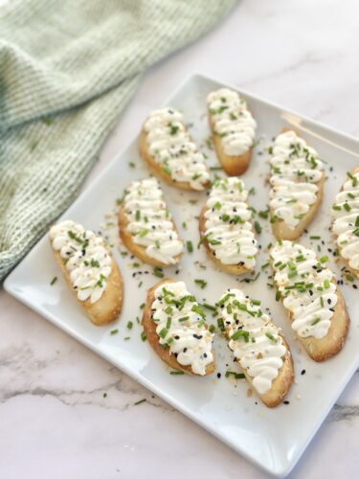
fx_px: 664
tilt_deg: -58.7
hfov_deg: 30.3
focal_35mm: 48
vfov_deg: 39.7
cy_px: 240
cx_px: 180
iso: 80
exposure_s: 1/431
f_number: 1.78
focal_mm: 6.86
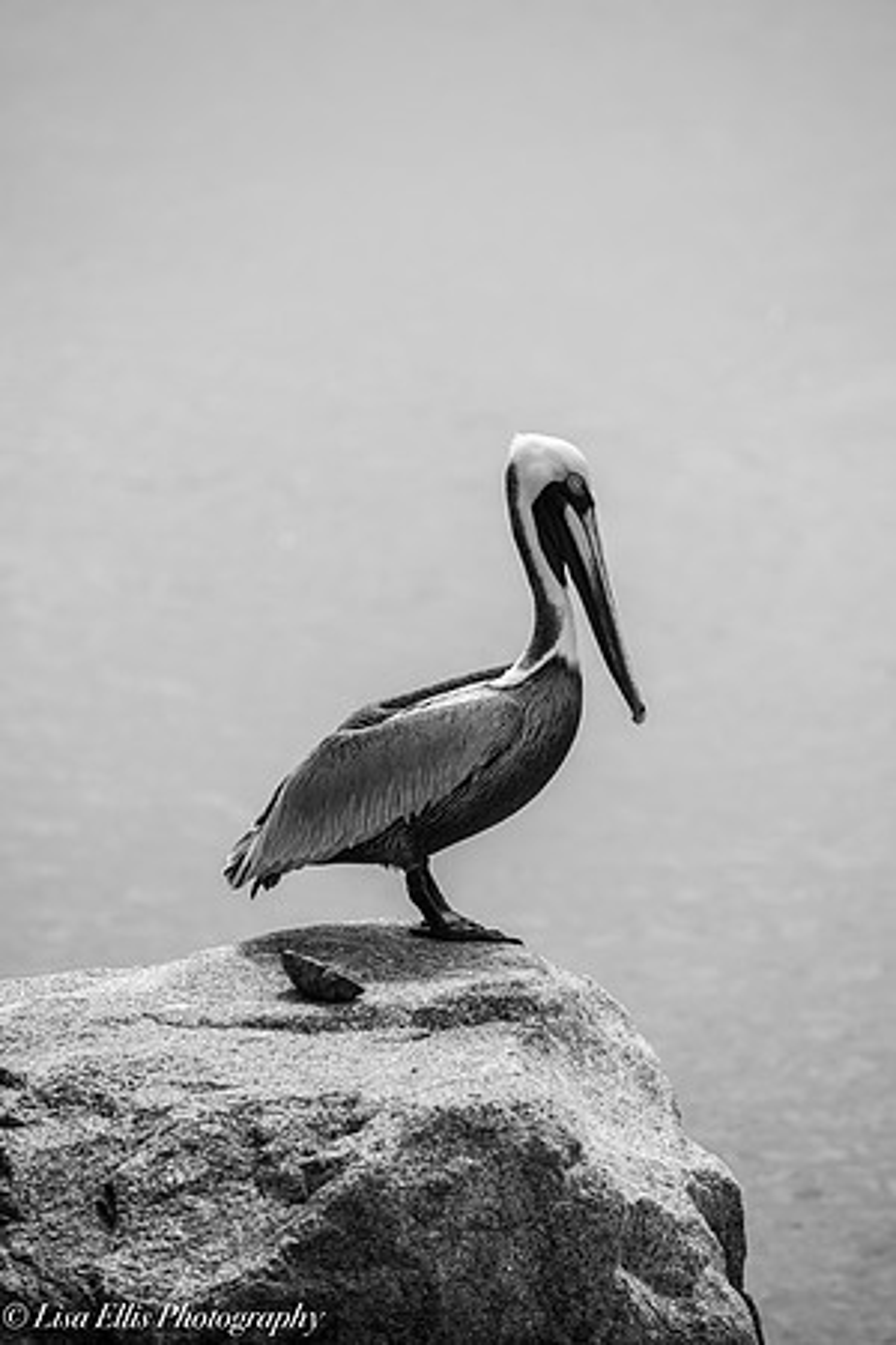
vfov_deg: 9.8
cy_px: 672
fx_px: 7839
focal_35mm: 210
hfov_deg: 6.5
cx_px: 448
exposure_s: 1/400
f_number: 5.6
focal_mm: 175
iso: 100
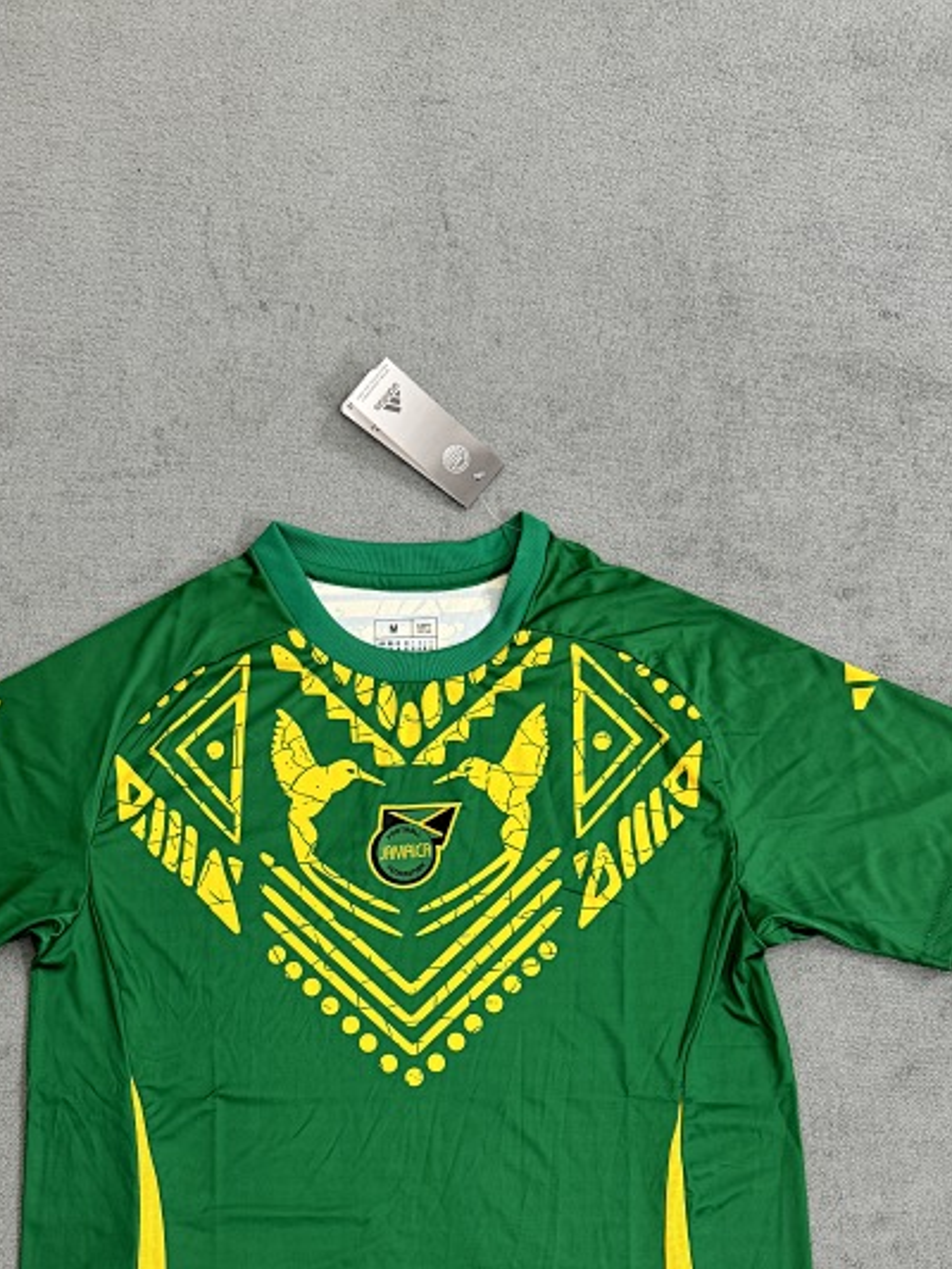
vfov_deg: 49.6
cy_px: 929
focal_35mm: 36
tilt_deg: -83.2
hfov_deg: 39.6
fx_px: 1320
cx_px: 416
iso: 200
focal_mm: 6.76
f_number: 1.78
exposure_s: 1/50
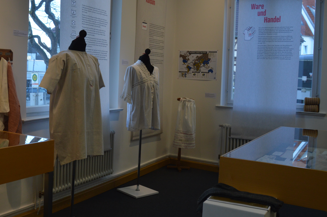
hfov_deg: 48.1
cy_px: 92
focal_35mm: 40
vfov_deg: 33.3
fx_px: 363
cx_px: 124
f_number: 5.6
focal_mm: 18
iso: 320
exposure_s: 1/125
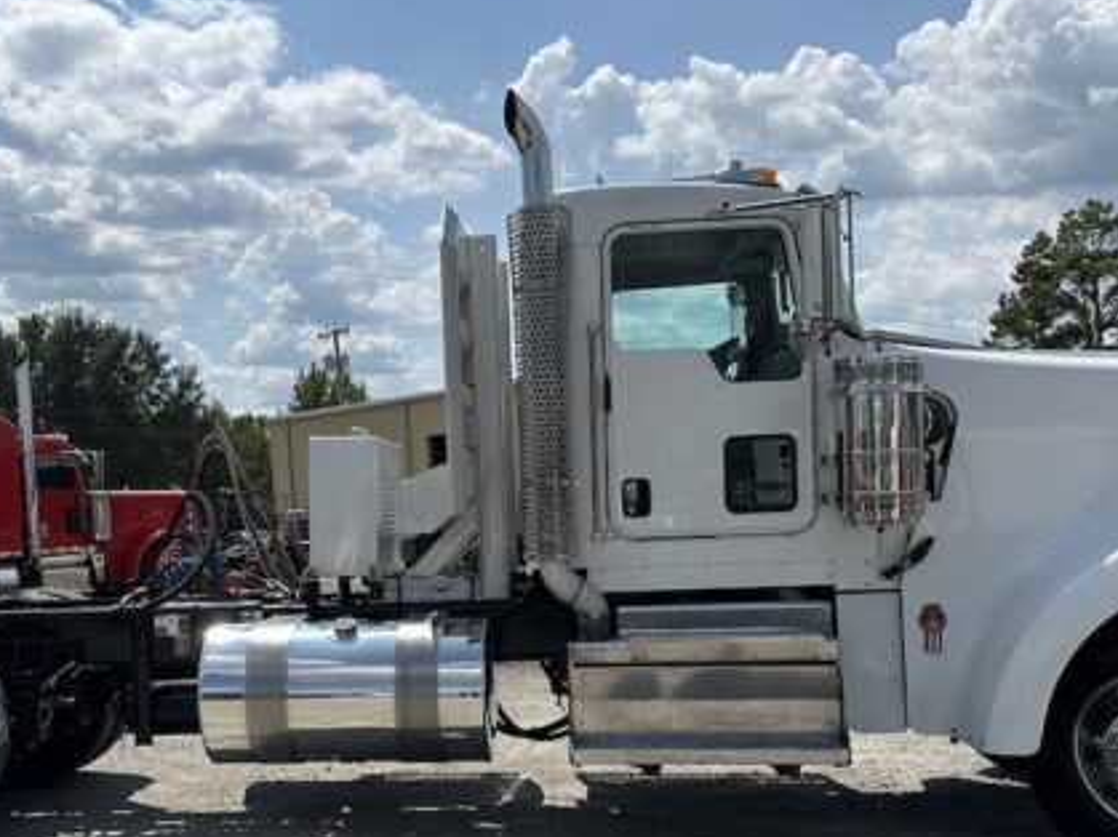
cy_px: 554
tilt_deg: -1.8
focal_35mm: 44
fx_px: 1421
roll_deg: +4.0
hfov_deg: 42.5
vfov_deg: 32.6
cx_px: 395
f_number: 1.78
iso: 80
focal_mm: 6.86
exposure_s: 1/9709
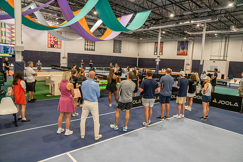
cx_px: 122
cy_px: 81
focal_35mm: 24
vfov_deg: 53.2
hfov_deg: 73.7
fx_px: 162
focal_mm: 24
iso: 2500
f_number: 4.5
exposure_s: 1/200
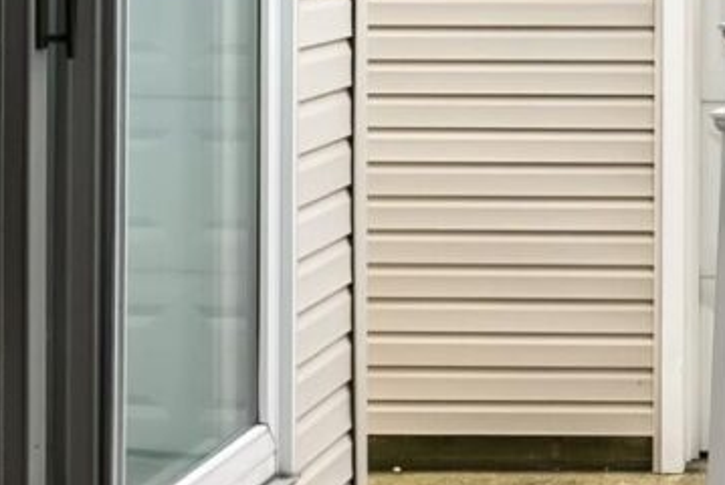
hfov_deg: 16.4
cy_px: -112
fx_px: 2369
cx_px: 963
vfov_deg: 11.4
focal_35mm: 118
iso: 640
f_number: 9
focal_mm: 16.5
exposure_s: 1/125
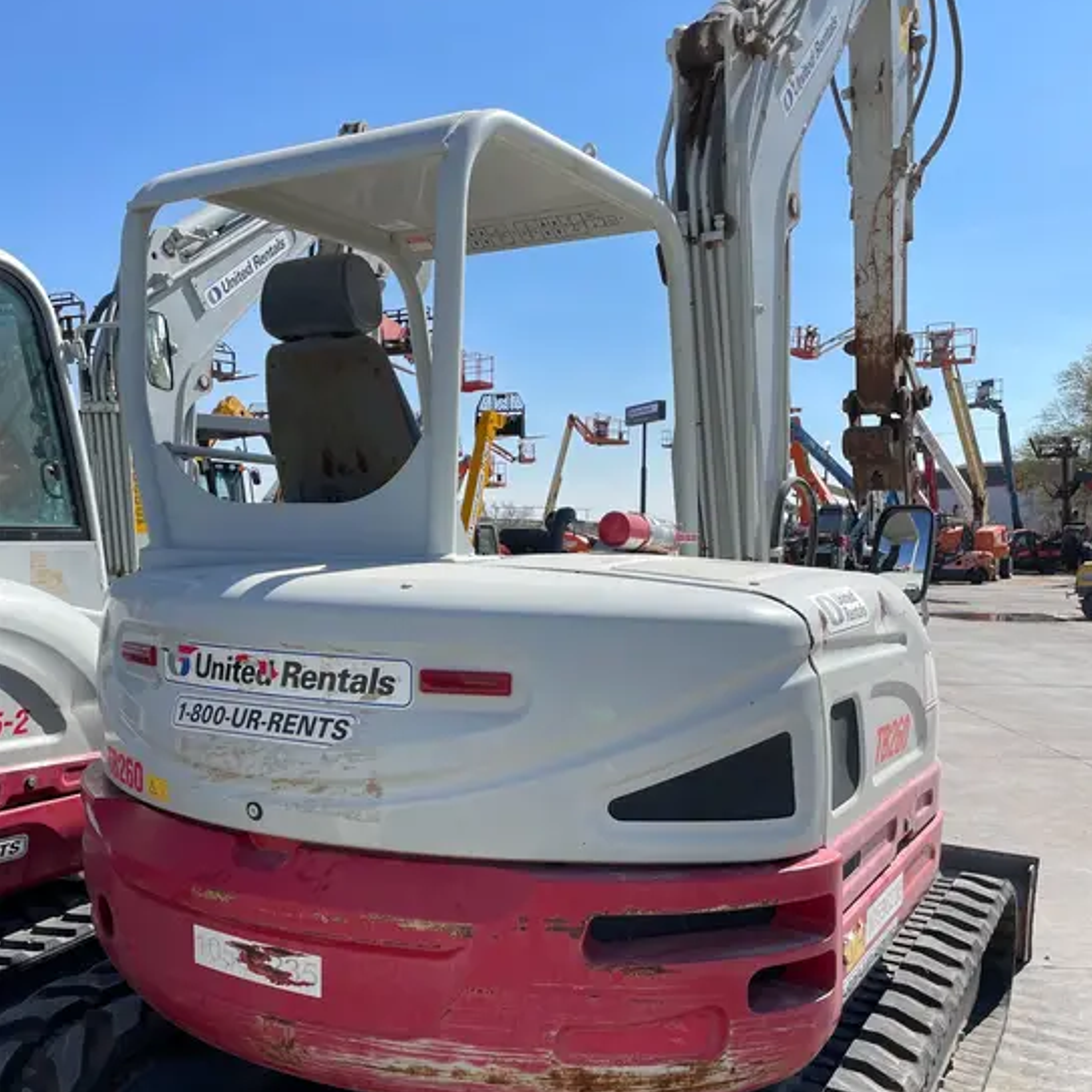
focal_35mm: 31
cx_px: 551
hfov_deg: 52.5
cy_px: 695
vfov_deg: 51.9
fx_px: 1106
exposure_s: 1/3610
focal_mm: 4.2
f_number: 1.6
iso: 32
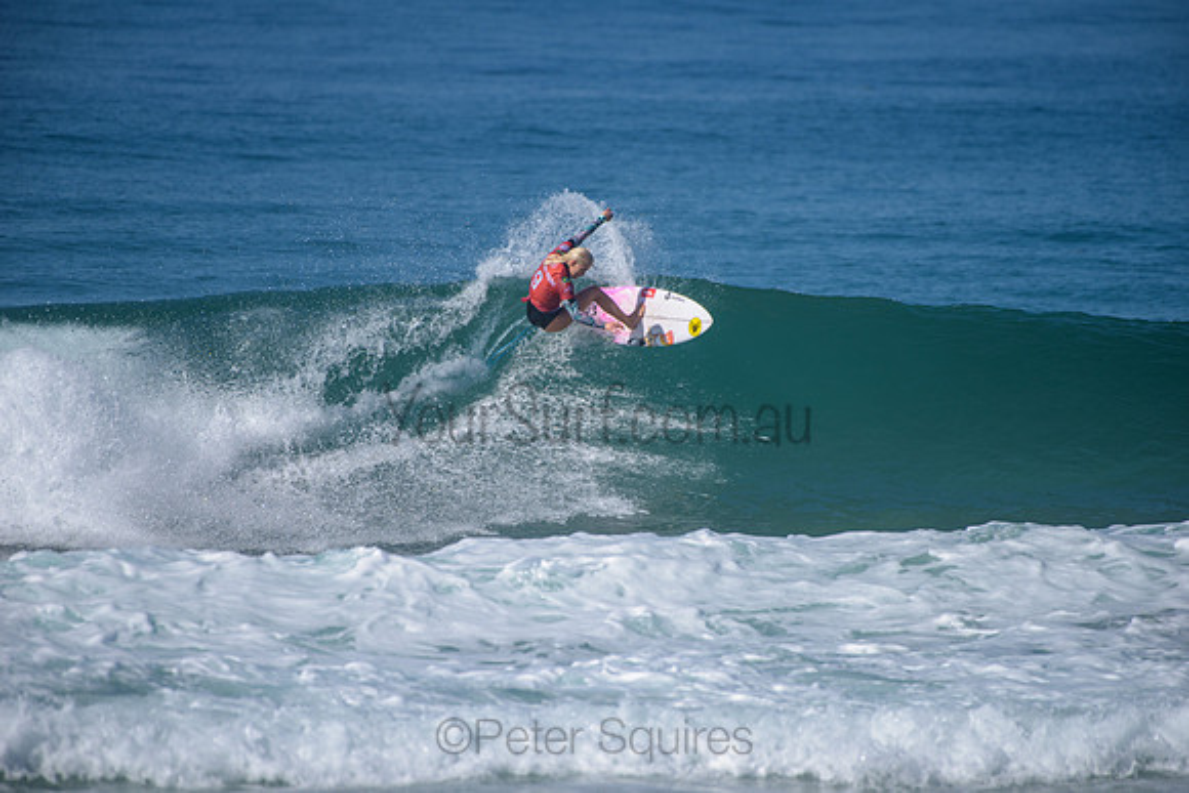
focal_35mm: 500
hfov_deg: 4.1
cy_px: 396
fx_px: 16517
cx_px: 594
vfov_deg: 2.8
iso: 140
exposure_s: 1/2000
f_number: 5.6
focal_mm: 500
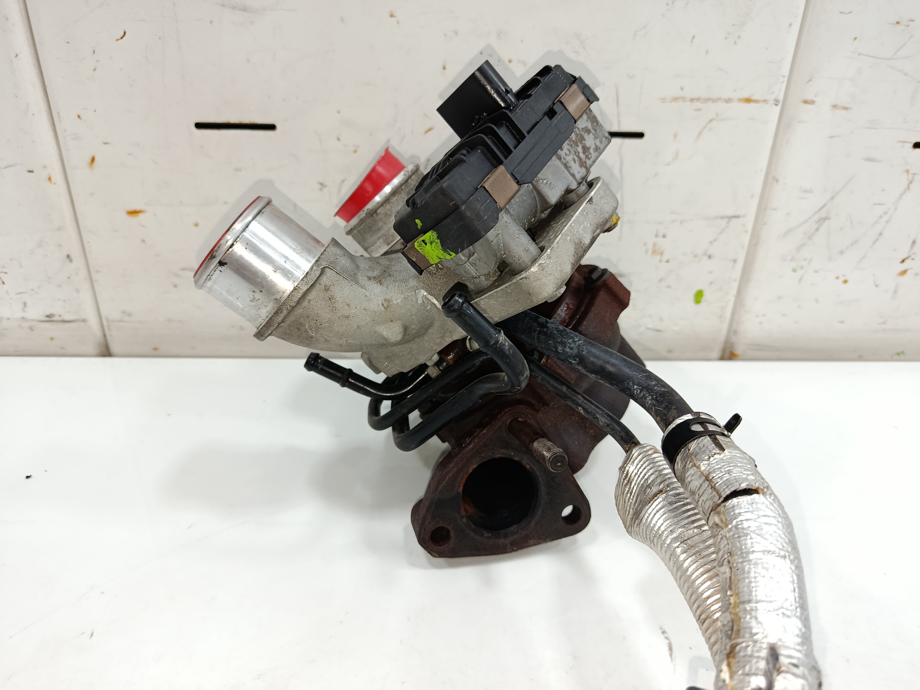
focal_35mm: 24
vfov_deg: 56.8
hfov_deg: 71.6
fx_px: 638
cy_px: 345
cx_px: 460
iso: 687
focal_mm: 5.24
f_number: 1.7
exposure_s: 1/50
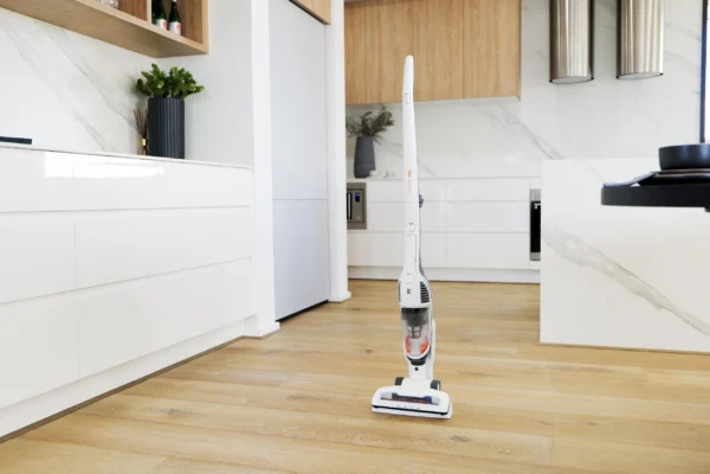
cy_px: 237
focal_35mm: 33
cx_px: 355
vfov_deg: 40.0
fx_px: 651
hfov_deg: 57.2
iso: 400
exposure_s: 1/250
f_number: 3.5
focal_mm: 33
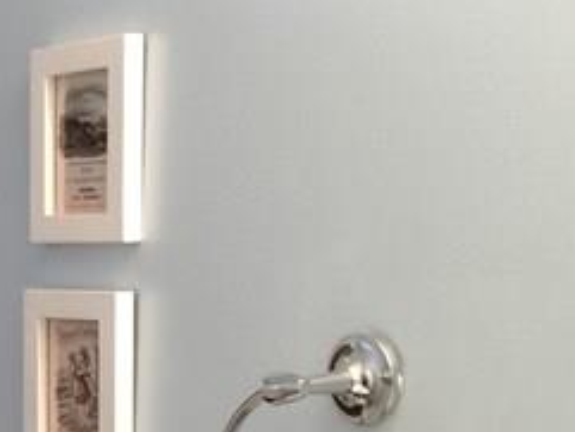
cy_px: 530
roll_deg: -0.5
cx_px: -355
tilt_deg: -5.9
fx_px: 2044
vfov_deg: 11.8
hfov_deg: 14.6
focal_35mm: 123
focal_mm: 4.15
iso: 40
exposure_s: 1/15
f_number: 2.2
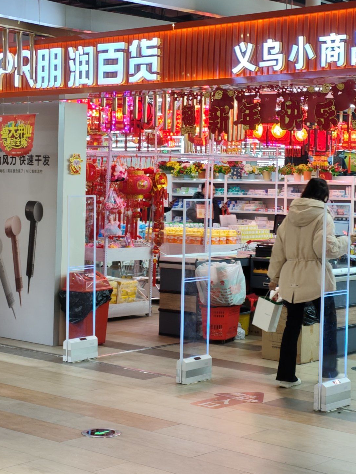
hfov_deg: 22.2
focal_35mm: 66
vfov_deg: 29.3
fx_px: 905
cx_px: 239
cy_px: 191
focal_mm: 5.84
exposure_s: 1/100
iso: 160
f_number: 1.6
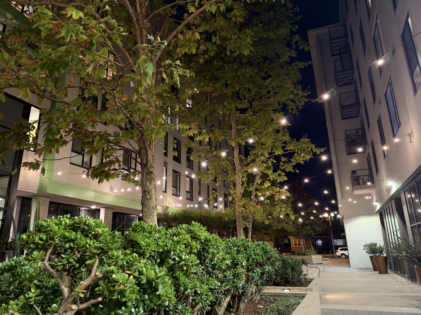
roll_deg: +0.8
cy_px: 158
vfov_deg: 56.8
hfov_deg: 71.6
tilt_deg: +17.5
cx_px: 210
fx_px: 292
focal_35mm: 24
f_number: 1.48
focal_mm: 6.93
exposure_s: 1/30
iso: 640
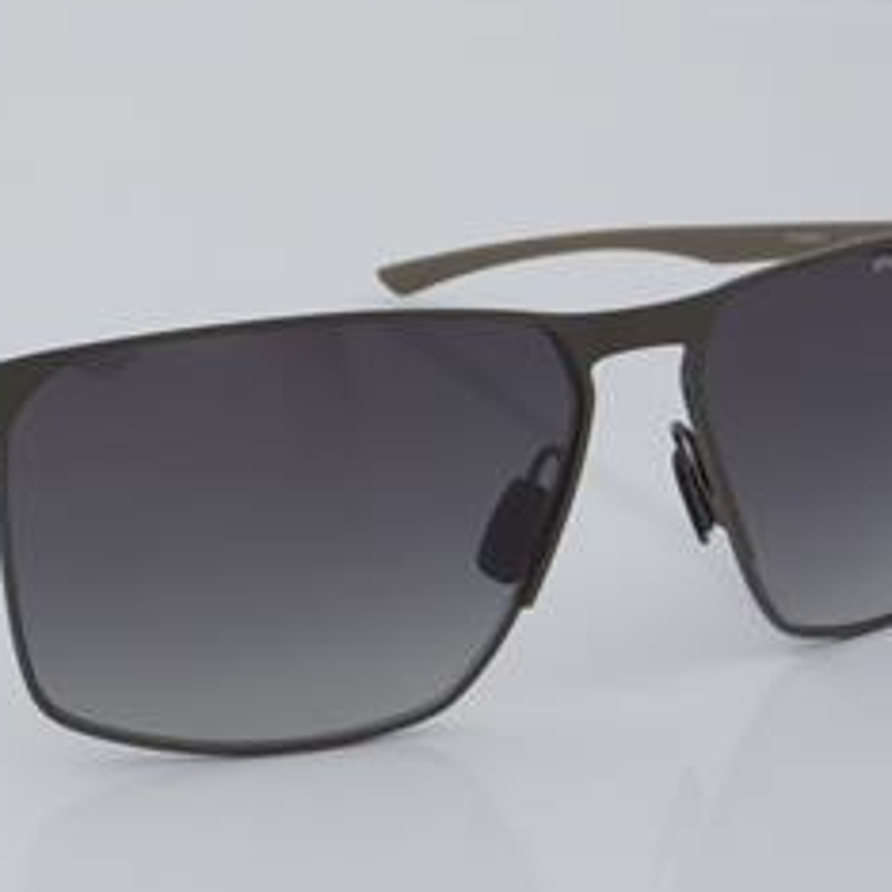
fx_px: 3178
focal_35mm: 109
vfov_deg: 16.0
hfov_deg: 16.0
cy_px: 450
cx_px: 343
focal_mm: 50
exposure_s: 1/4
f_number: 32
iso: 100
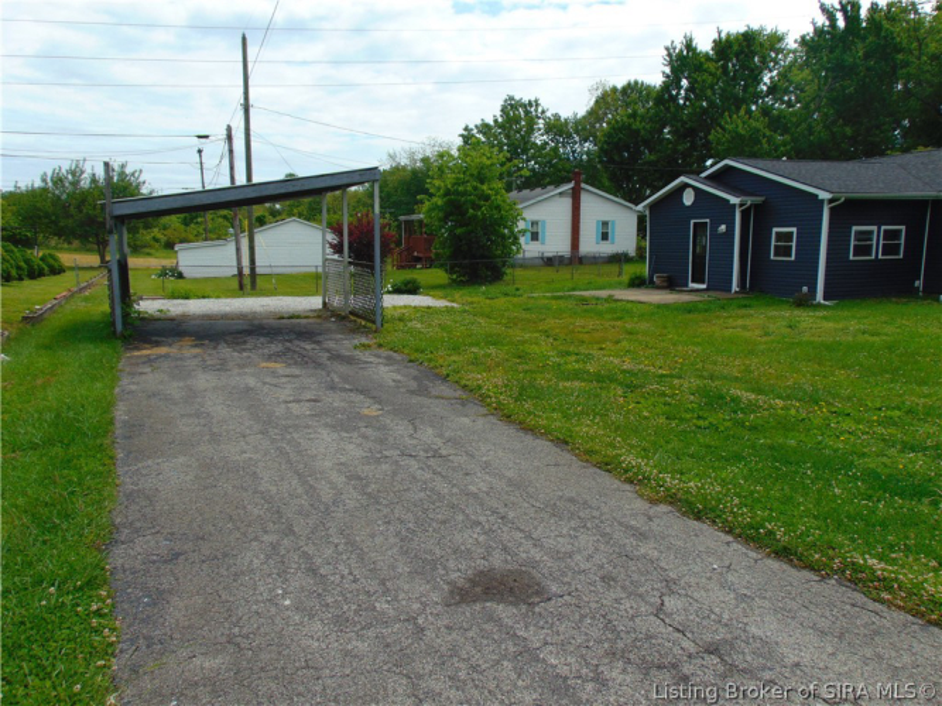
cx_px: 471
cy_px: 353
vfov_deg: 54.9
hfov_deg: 69.4
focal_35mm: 25
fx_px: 680
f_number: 7.7
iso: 80
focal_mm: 4.5
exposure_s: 1/250
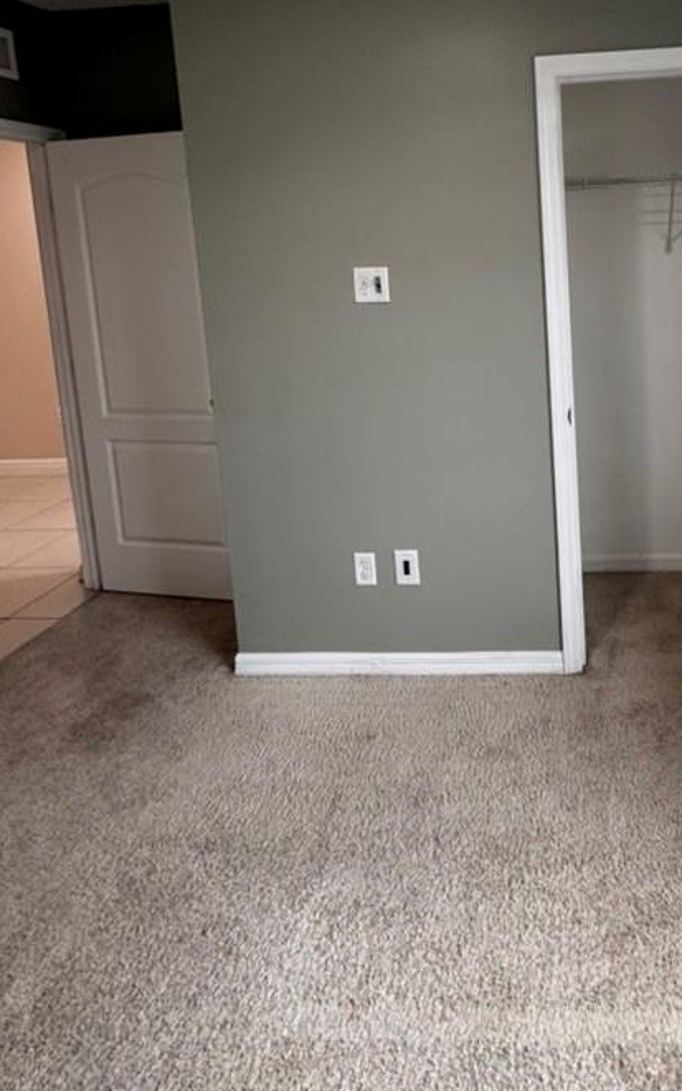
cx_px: 576
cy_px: 310
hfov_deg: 48.9
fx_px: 684
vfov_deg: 73.2
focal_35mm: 23
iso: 200
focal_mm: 2.22
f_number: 2.2
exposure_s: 1/60
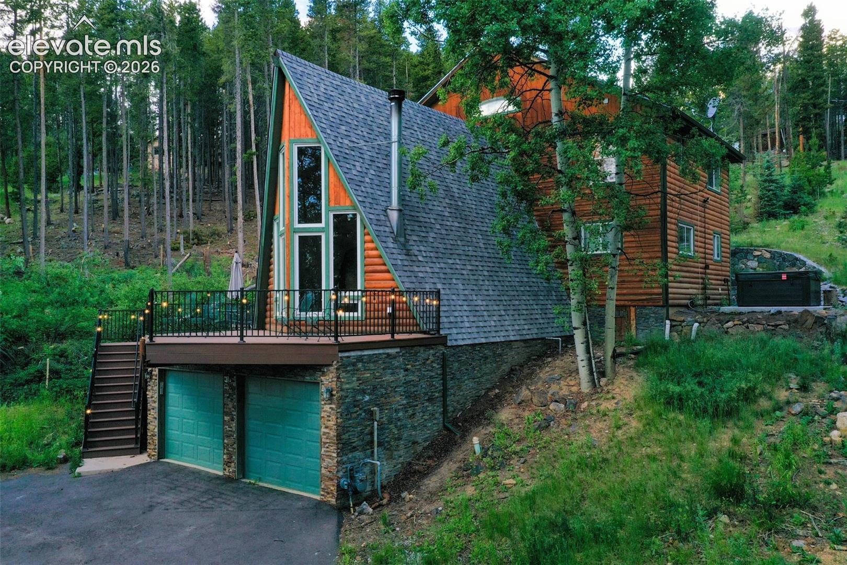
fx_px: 659
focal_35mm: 28
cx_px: 424
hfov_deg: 65.5
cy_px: 282
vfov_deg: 46.4
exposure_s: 1/30
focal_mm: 10.3
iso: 100
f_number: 9
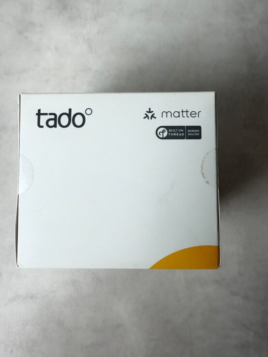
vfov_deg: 67.2
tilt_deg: -85.1
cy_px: 166
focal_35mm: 26
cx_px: 126
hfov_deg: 53.1
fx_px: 268
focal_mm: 2.22
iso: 200
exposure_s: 1/100
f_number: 2.2
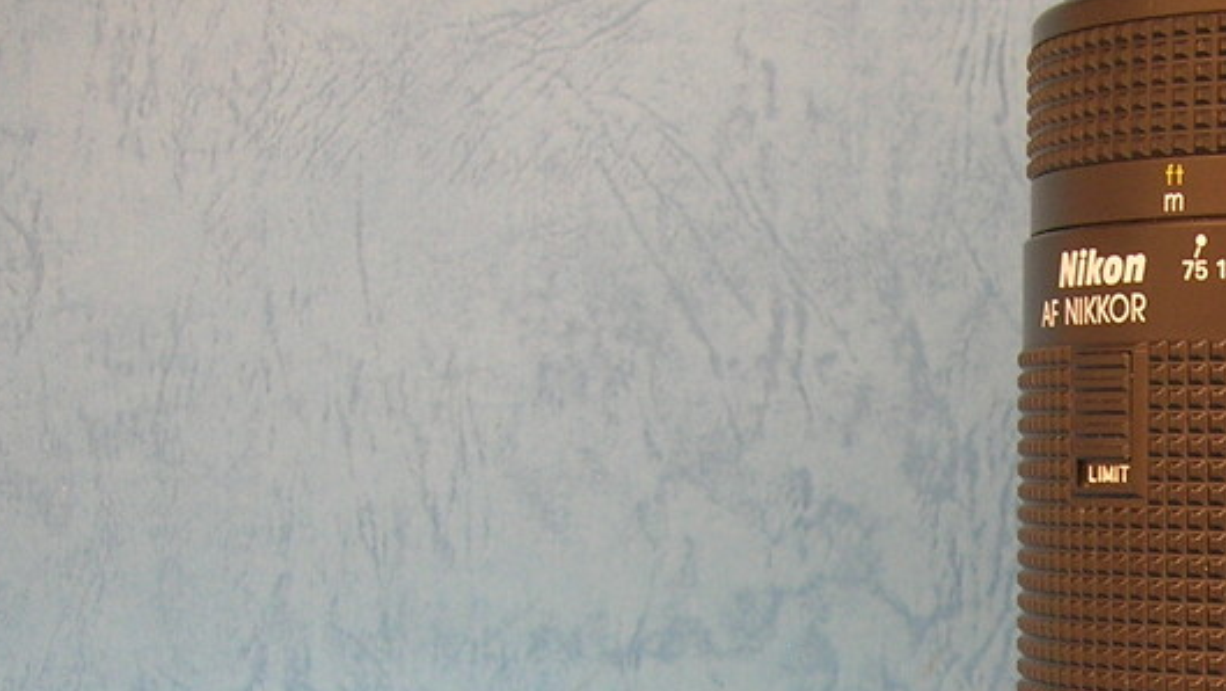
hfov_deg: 24.1
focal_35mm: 84
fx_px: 2732
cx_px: 1249
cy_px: 684
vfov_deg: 14.2
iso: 50
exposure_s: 1/5.8
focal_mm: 5.7
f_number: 2.9
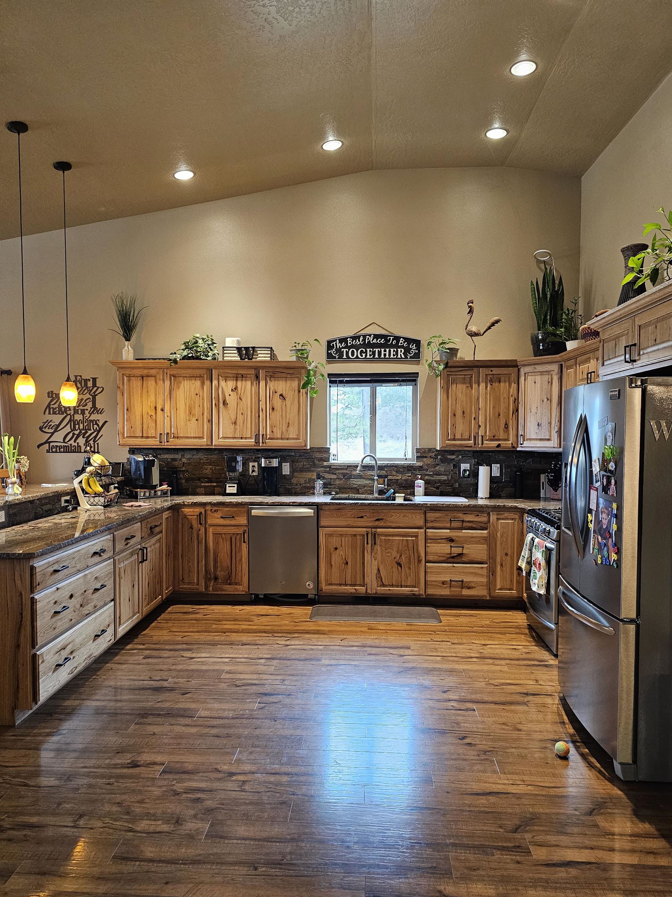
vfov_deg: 71.6
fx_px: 621
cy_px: 463
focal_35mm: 24
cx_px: 341
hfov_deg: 56.8
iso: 800
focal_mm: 6.3
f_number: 1.7
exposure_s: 1/120
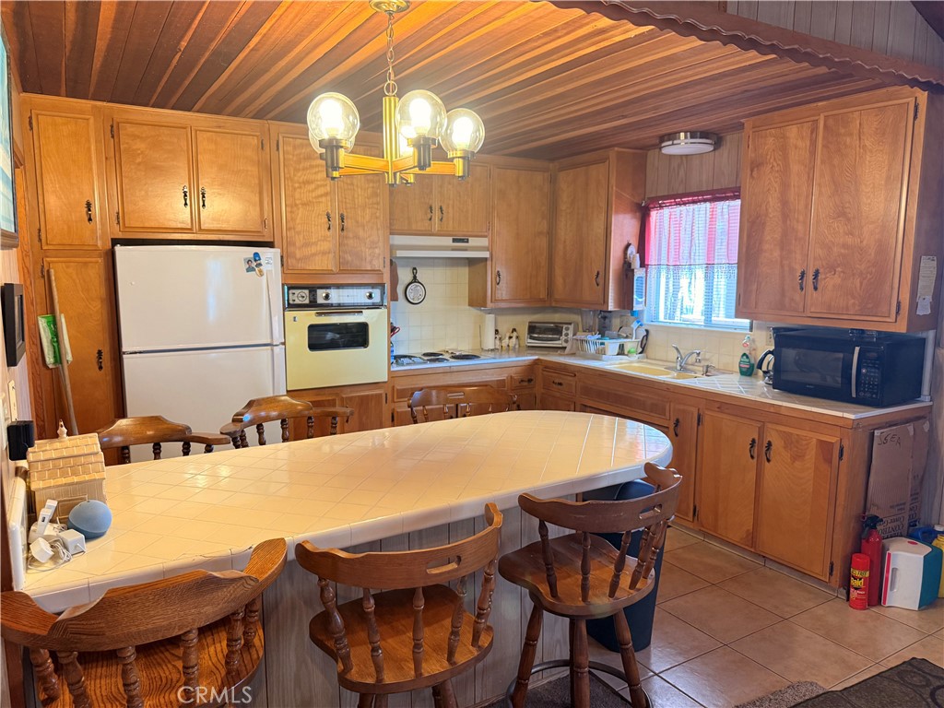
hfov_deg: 71.6
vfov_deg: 56.8
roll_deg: +1.2
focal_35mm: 24
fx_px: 654
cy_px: 354
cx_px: 472
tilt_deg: -8.5
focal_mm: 6.76
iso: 250
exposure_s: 1/60
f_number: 1.78
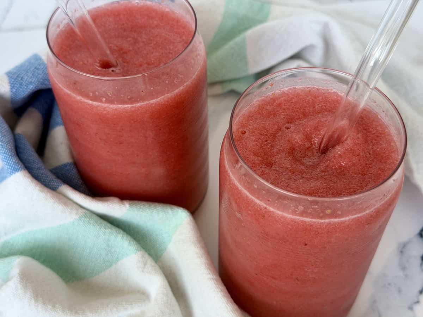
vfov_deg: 30.3
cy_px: 158
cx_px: 212
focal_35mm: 48
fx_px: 587
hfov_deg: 39.7
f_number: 1.8
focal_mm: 6.8
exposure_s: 1/60
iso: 50
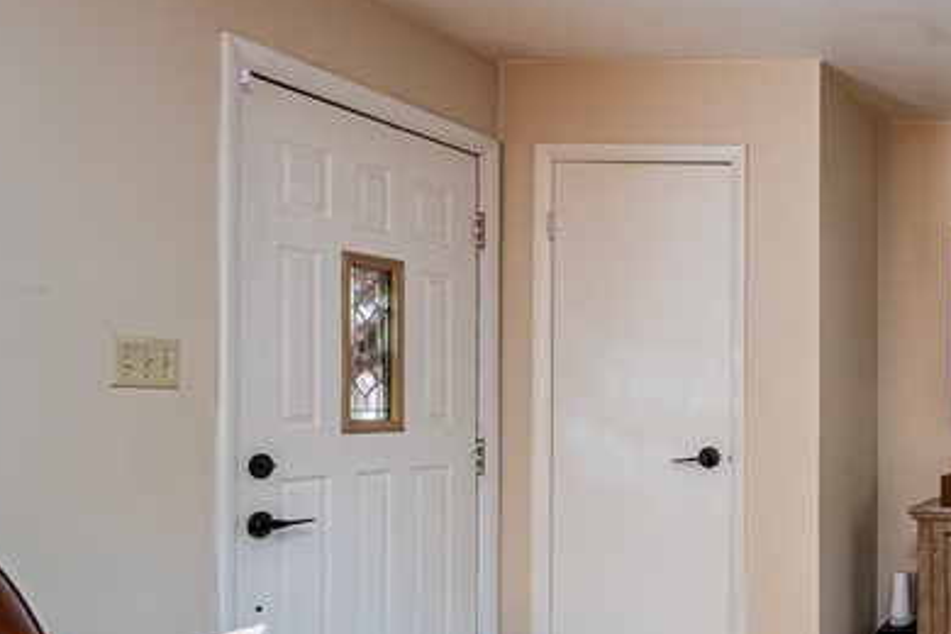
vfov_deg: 34.0
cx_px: 1169
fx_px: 1030
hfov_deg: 36.7
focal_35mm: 39
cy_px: 401
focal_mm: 14
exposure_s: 1/60
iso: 2000
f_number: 8
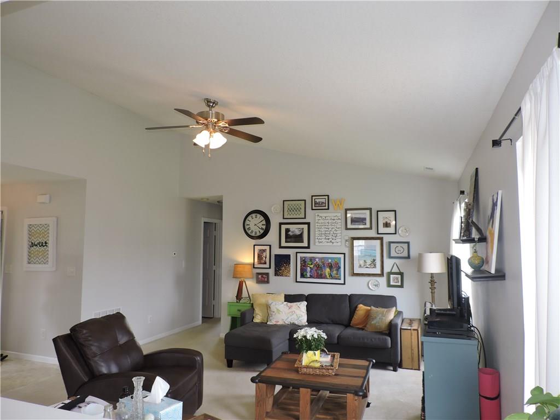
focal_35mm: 24
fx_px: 388
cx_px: 280
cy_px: 210
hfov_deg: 71.6
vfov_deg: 56.8
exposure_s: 1/40
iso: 140
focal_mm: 4.3
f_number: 3
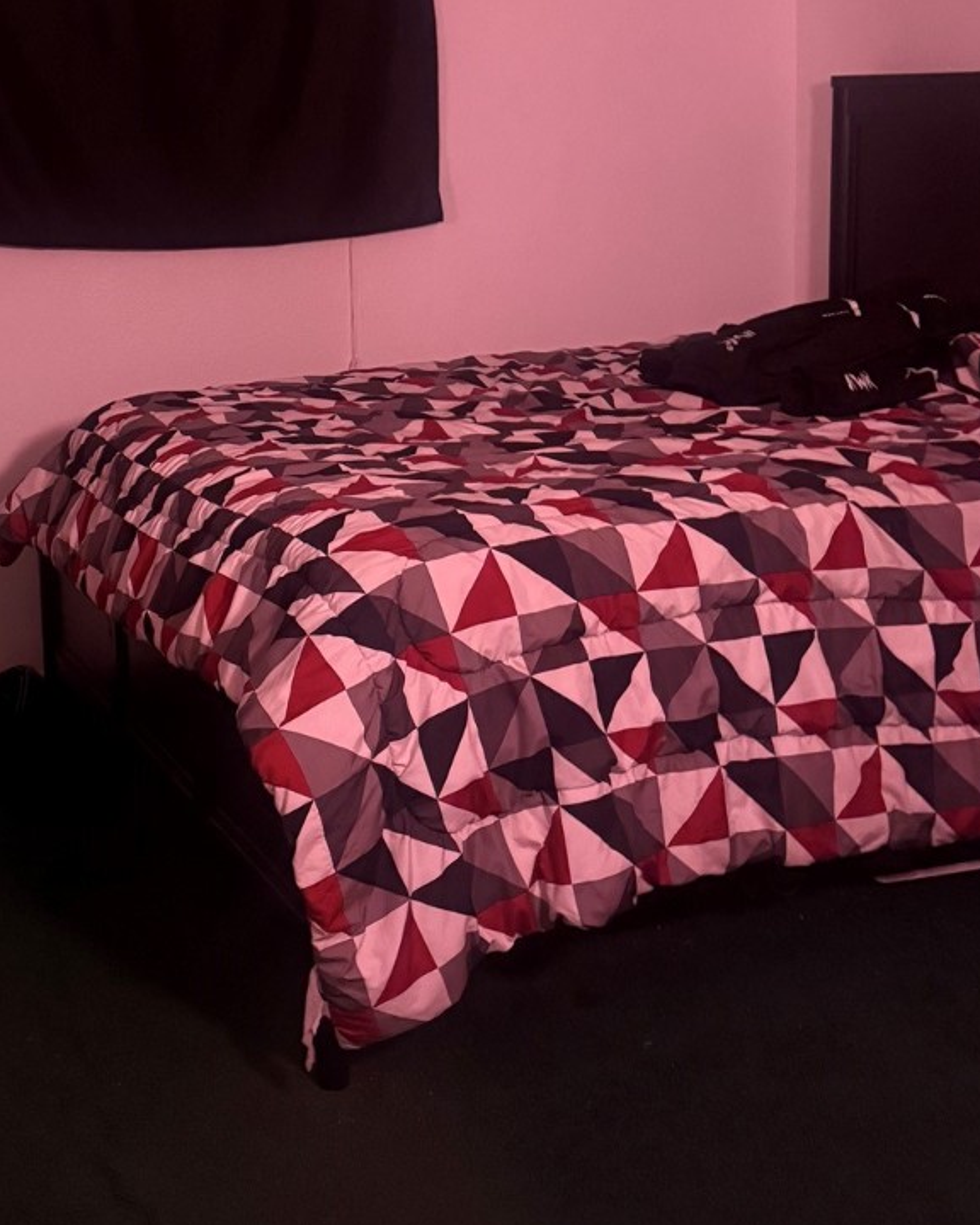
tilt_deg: -9.9
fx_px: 1813
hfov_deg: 30.2
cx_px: 379
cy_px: 378
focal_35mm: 50
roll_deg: +0.8
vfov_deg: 36.8
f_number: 1.78
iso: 1250
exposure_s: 1/30
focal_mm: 6.76
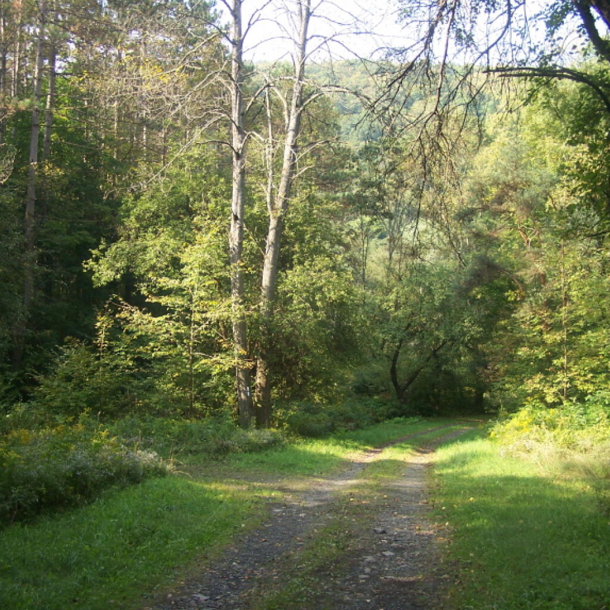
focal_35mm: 45
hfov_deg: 37.6
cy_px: 308
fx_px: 897
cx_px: 305
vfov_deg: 37.6
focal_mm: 6.3
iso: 80
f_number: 2.8
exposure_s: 1/160
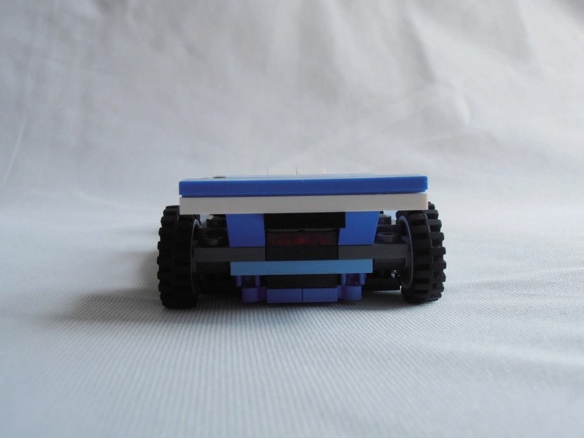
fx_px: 624
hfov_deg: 50.1
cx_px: 292
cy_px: 219
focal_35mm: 37
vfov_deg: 38.7
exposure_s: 1/160
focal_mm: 6.61
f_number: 3.9
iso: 80
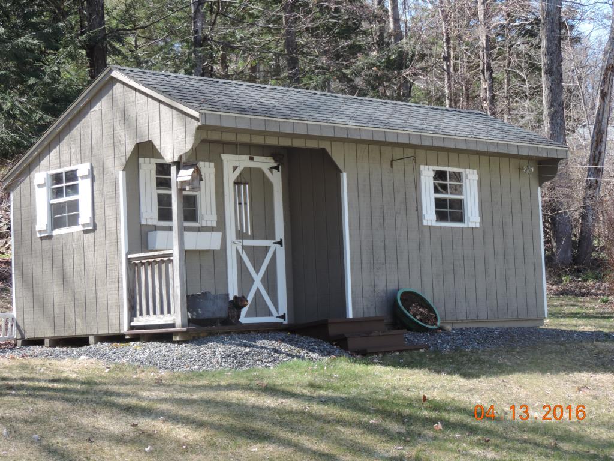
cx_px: 307
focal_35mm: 85
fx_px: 1508
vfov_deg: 17.4
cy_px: 230
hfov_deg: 23.0
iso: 80
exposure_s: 1/125
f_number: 4
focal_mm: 15.1
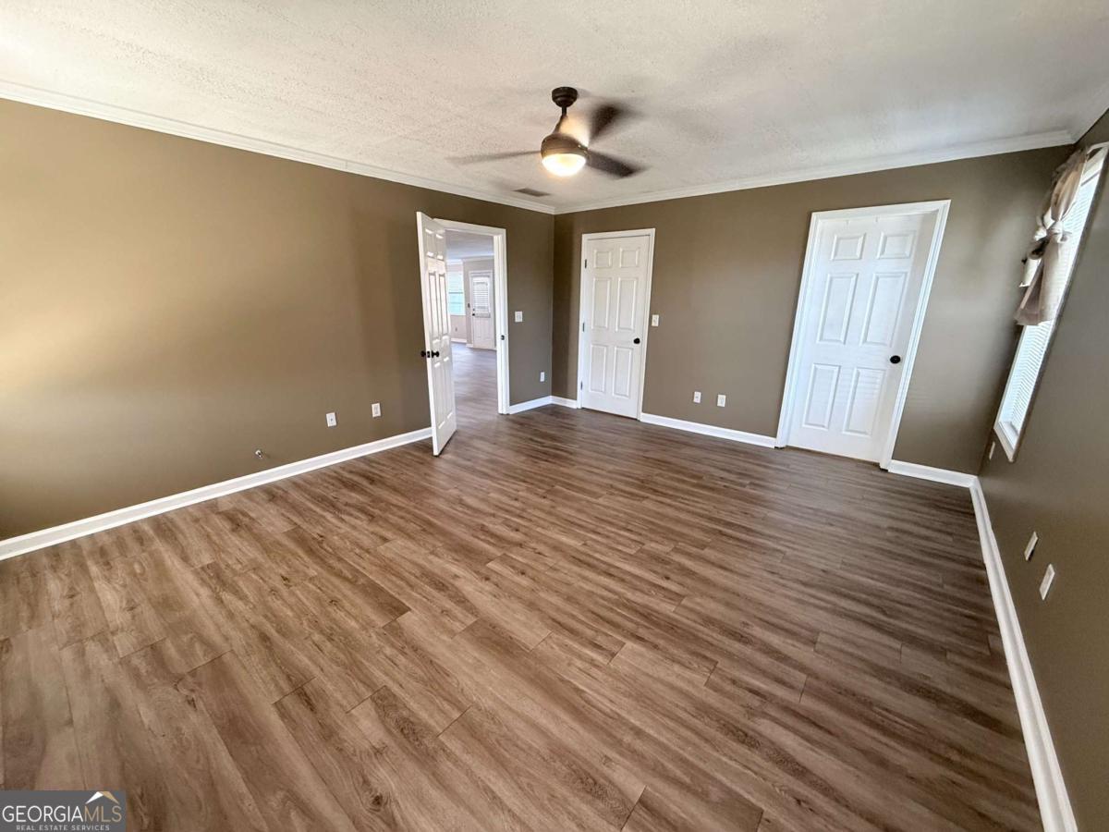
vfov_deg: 85.7
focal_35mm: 14
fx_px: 449
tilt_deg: -14.0
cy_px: 416
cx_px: 554
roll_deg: -0.2
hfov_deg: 102.1
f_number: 2.2
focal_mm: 2.22
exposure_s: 1/60
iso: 320
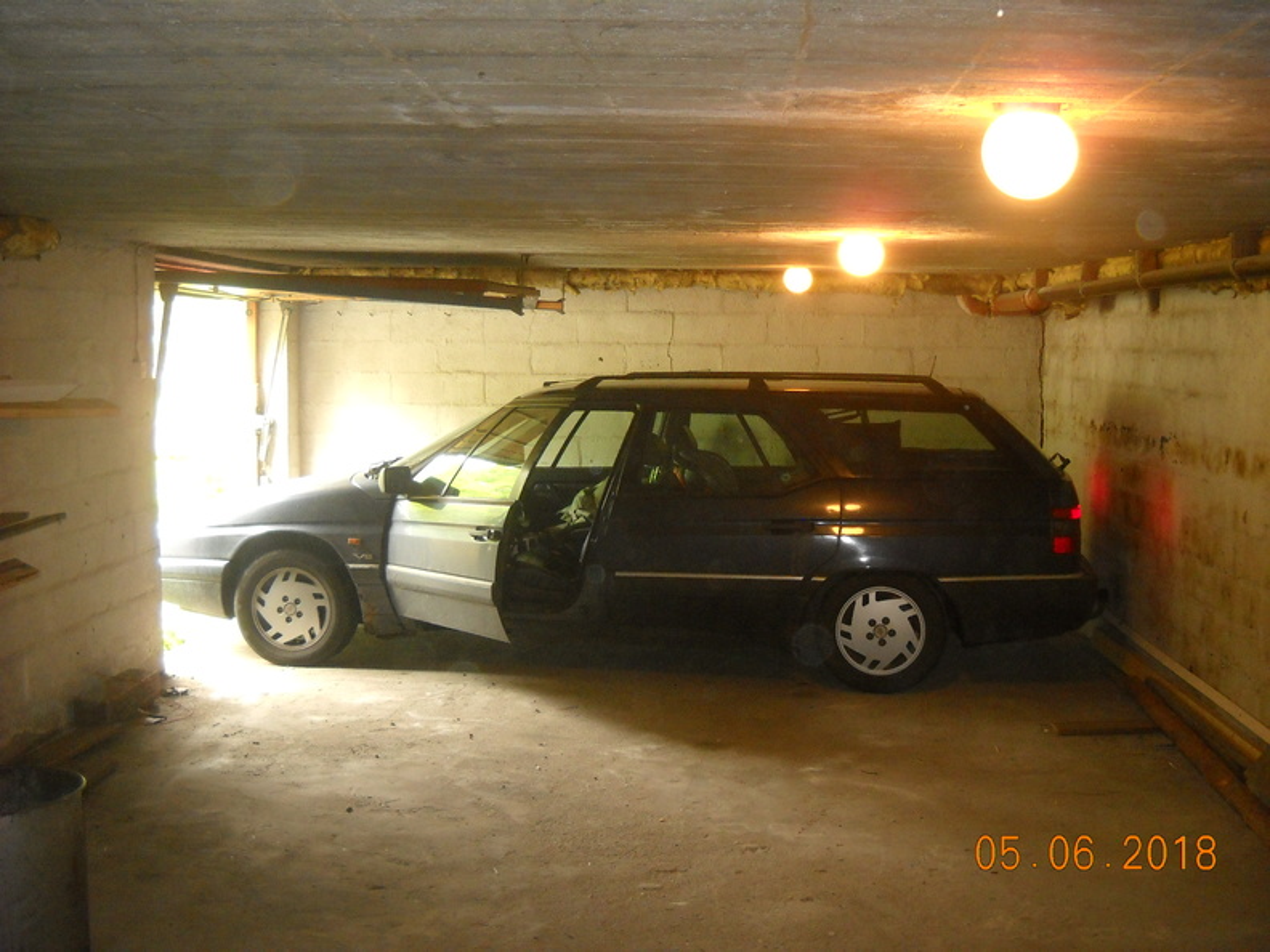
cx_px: 635
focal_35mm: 41
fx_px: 1504
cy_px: 476
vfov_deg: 35.1
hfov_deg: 45.8
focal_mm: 6.72
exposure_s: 1/30
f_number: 3.1
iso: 400
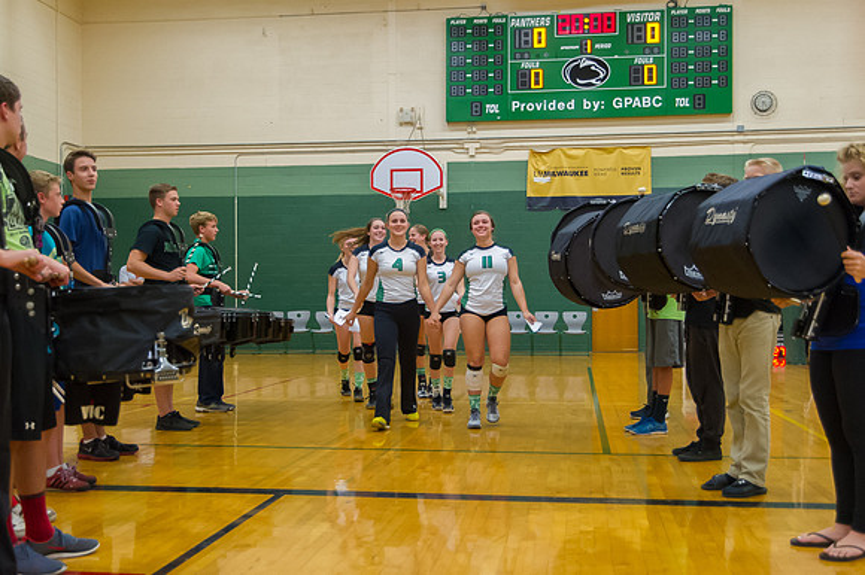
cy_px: 292
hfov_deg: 45.1
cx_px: 426
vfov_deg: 30.9
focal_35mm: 43
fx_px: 1041
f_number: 4.5
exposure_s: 1/320
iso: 8000
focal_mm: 34
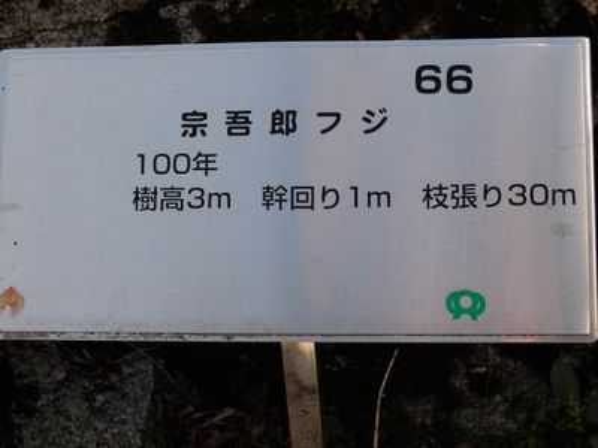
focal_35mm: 67
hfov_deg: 29.0
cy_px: 224
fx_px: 1157
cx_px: 299
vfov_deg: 21.9
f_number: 5.6
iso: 80
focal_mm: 14.3
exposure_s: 1/160
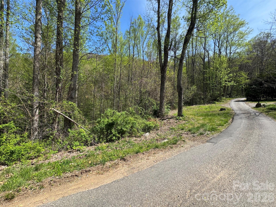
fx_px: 112
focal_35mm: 14
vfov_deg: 85.7
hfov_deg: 102.1
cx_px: 138
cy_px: 104
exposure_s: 1/669
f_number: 2.2
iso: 40
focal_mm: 2.22
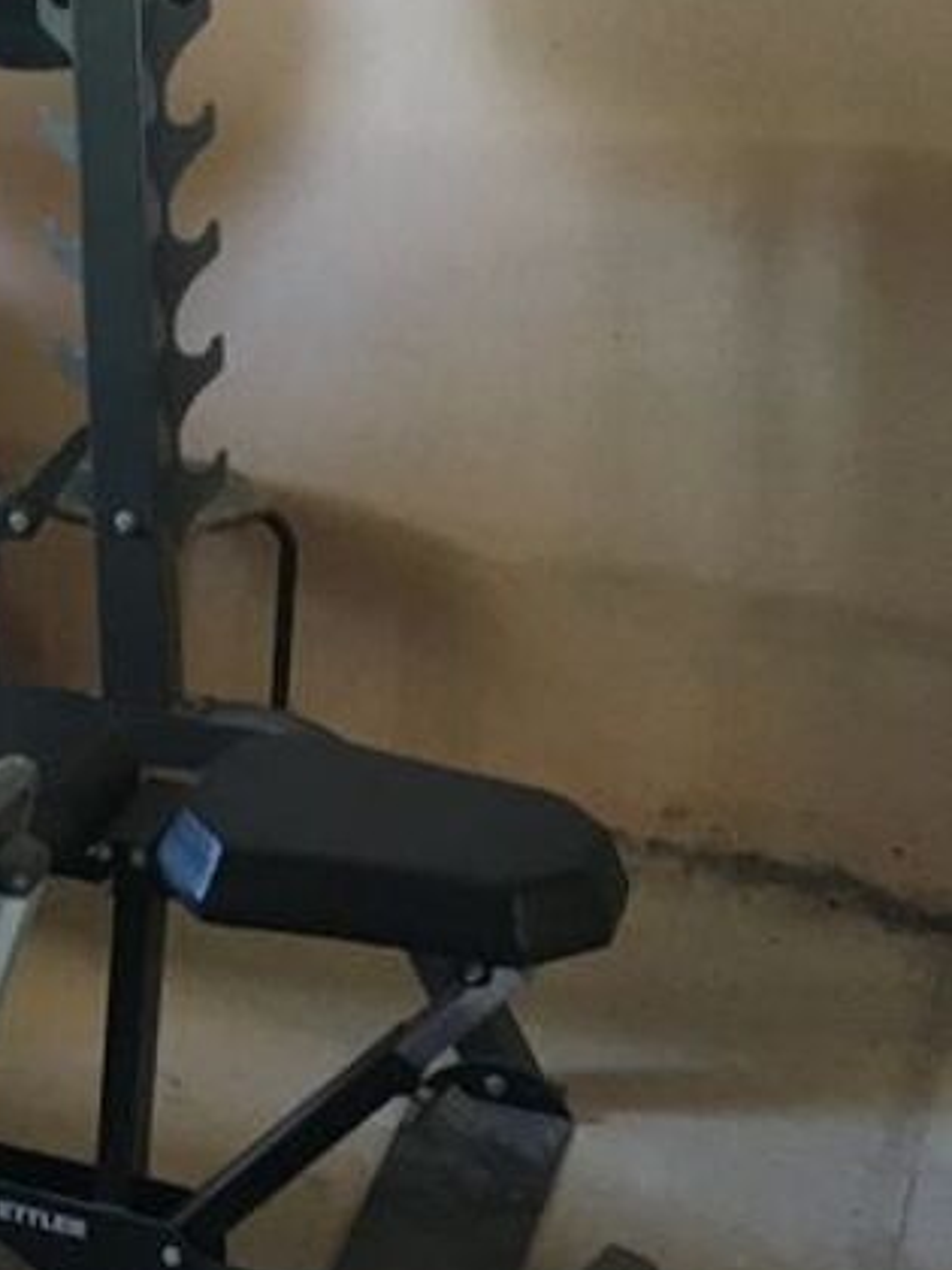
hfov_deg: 14.7
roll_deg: -1.3
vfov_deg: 21.2
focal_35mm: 92
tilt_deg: -17.4
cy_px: 379
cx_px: -556
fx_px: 3374
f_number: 2.2
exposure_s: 1/17
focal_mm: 4.15
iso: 200
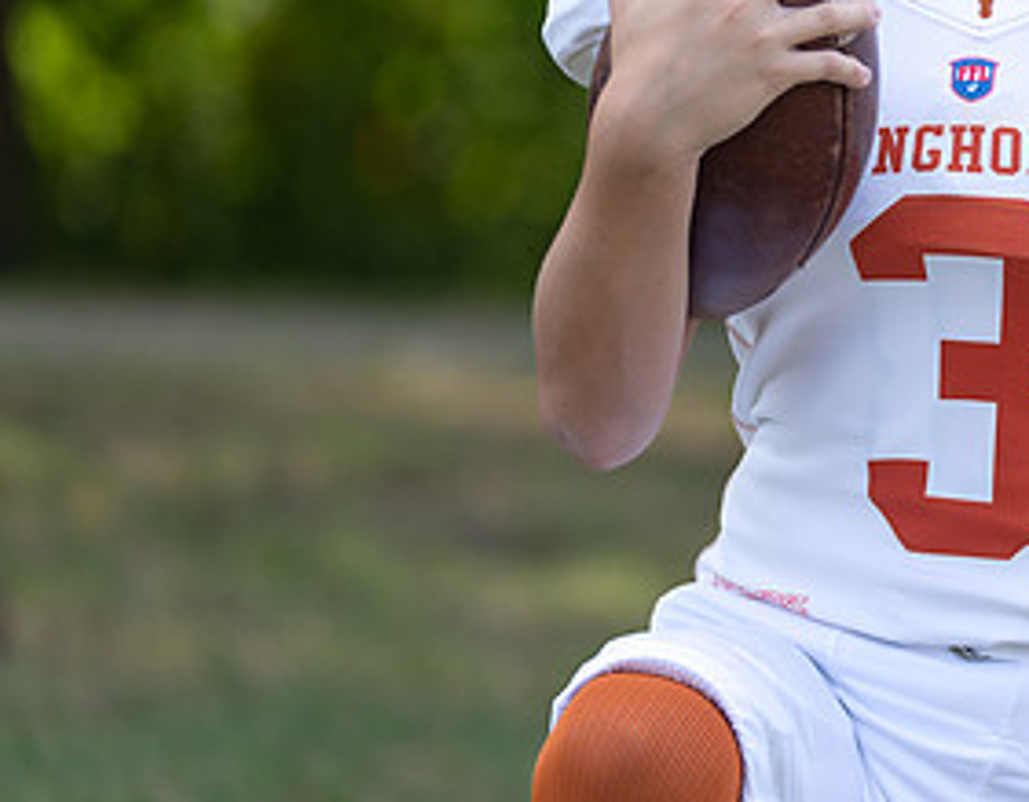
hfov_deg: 5.1
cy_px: 63
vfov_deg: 4.0
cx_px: 1101
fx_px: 11457
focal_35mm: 380
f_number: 2.8
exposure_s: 1/400
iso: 100
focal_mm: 142
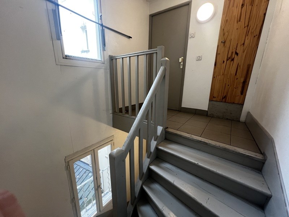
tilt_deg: -13.6
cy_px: 108
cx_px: 144
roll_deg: -0.8
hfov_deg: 106.2
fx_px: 109
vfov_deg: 89.9
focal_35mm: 13
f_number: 1.8
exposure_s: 1/100
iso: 160
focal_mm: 1.57
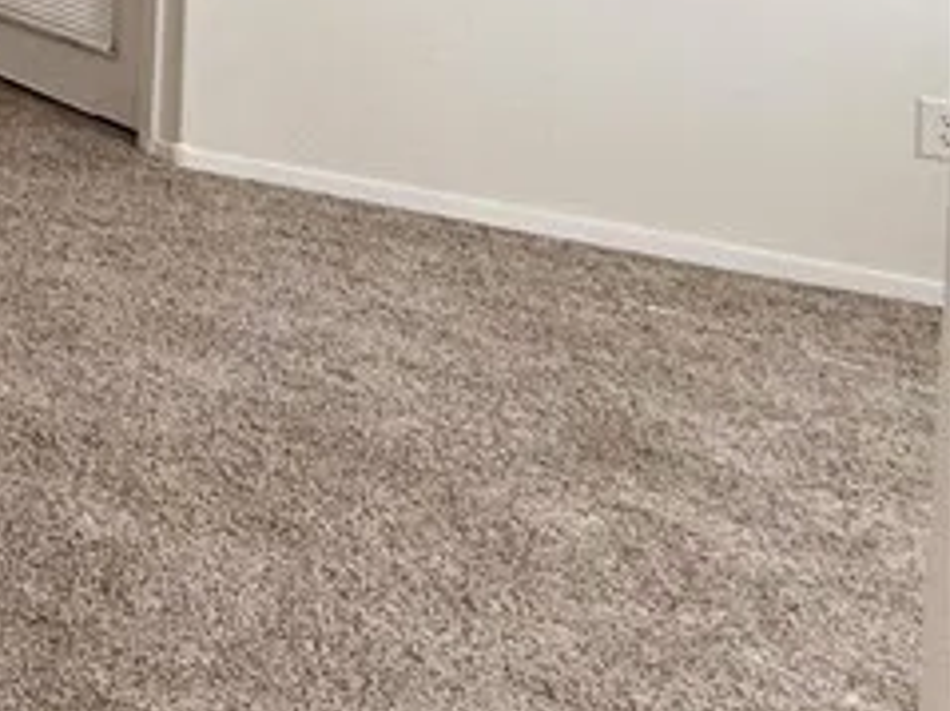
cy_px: -350
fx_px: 1646
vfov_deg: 20.8
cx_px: -1081
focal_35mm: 60
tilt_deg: -2.4
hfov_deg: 17.7
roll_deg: +0.4
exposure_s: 1/102
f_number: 2.2
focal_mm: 2.22
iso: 40
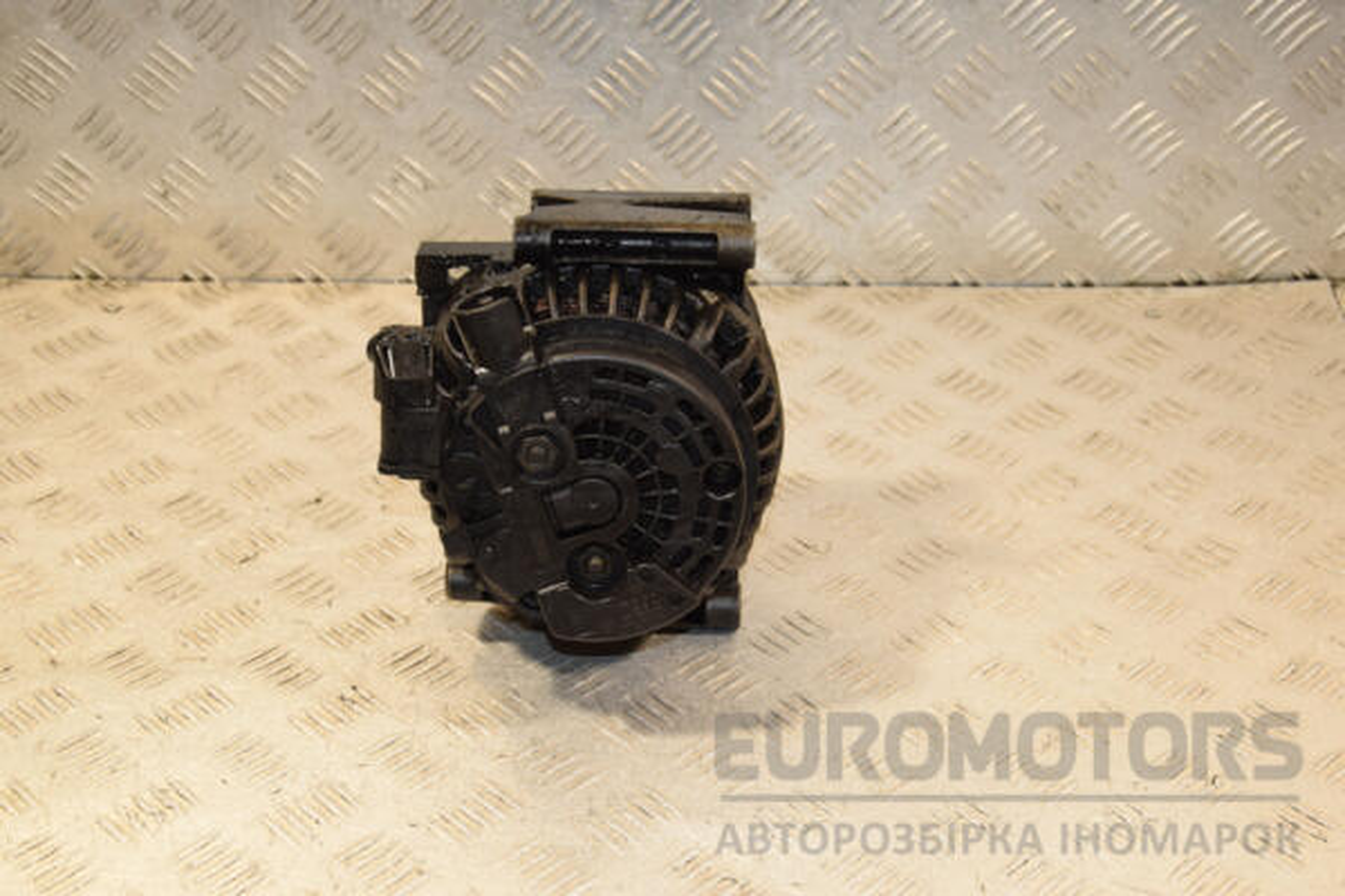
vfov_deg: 21.6
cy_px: 448
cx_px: 672
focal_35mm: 63
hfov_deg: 31.9
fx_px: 2354
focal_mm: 42
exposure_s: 1/200
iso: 800
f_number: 6.3
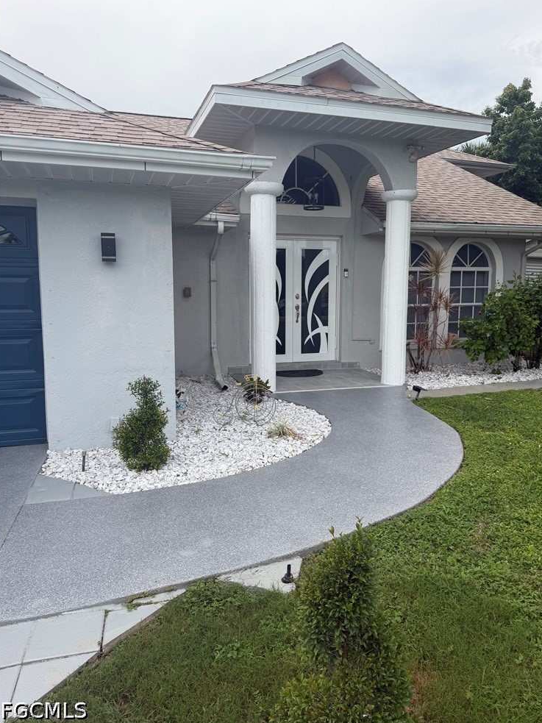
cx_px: 277
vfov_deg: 69.4
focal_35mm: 25
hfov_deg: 54.9
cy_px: 351
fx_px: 522
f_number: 1.78
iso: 80
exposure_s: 1/1618
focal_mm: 6.76
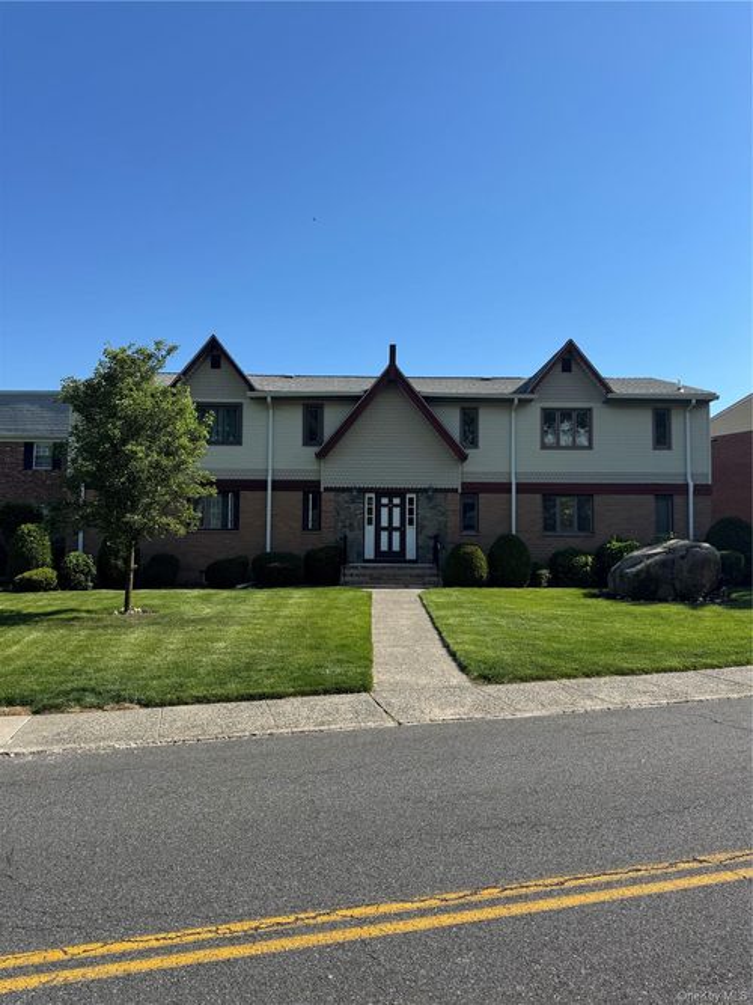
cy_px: 502
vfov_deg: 71.6
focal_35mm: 24
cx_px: 376
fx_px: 696
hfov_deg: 56.8
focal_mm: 6.76
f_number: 1.78
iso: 80
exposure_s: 1/4049
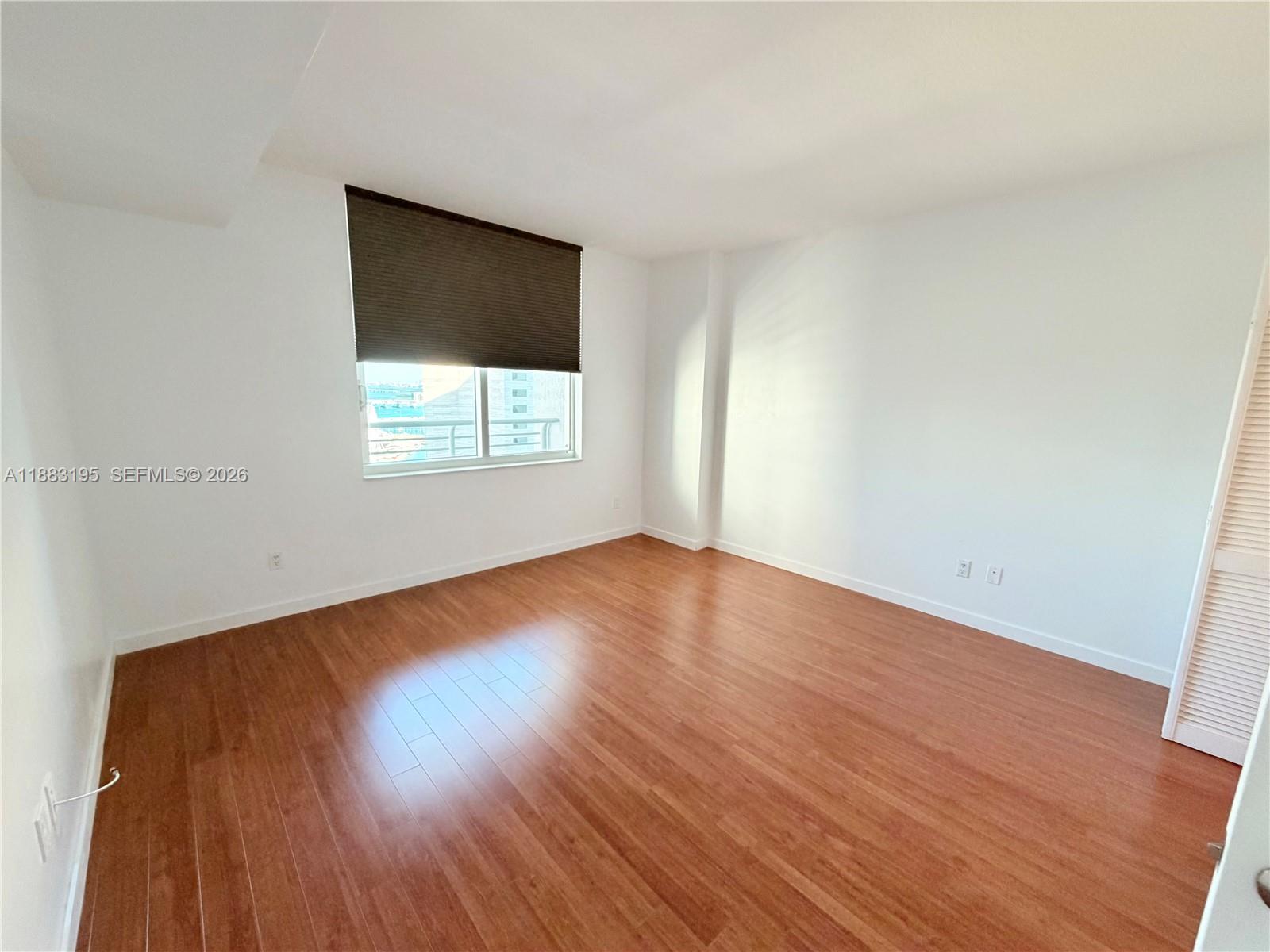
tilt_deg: -9.6
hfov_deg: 102.1
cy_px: 476
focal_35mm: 14
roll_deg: -1.8
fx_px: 514
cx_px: 635
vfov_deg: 85.7
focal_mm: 2.22
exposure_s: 1/120
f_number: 2.2
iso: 320
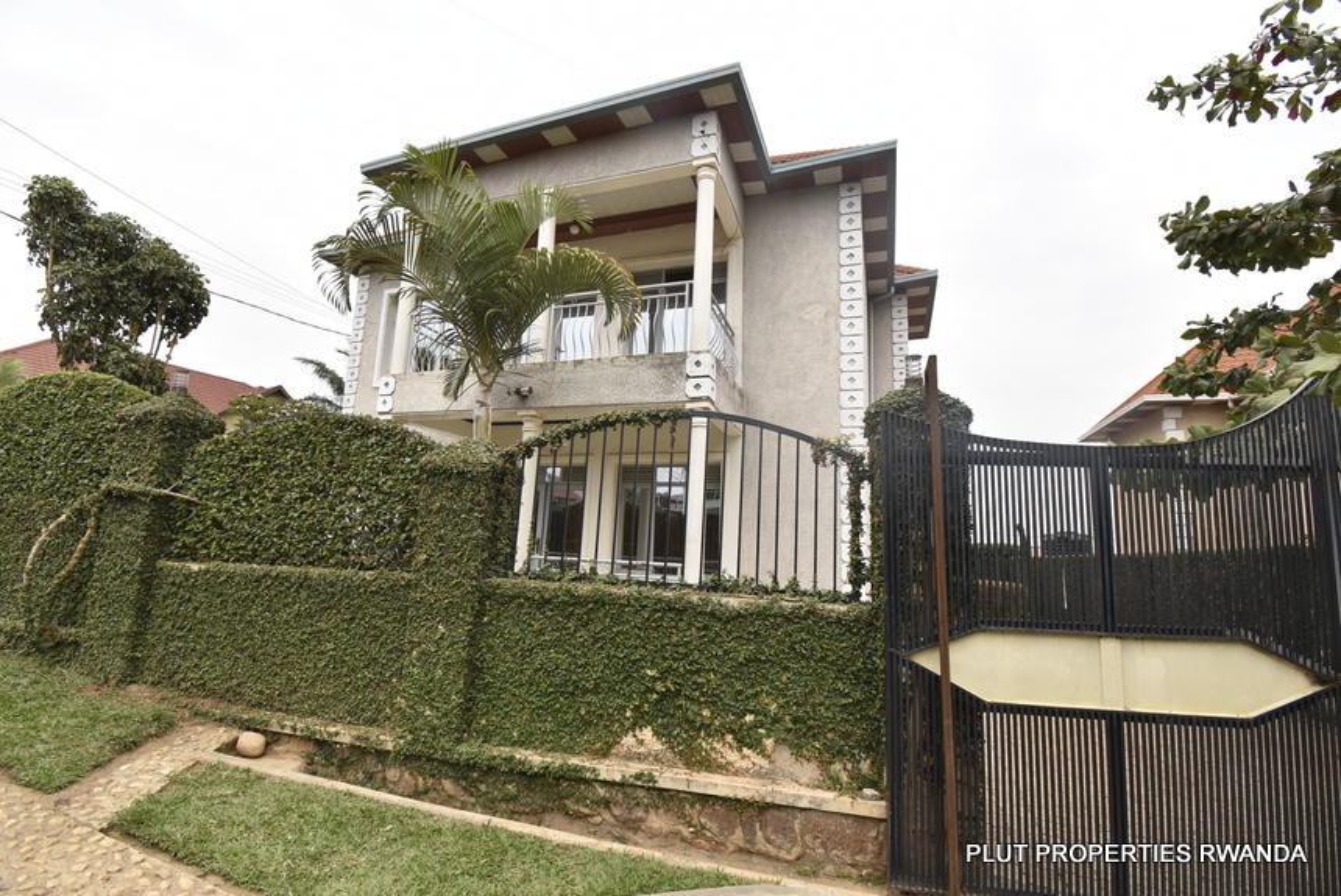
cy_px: 448
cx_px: 670
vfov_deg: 77.4
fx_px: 559
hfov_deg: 100.3
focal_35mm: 15
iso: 500
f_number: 8
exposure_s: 1/500
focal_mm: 10
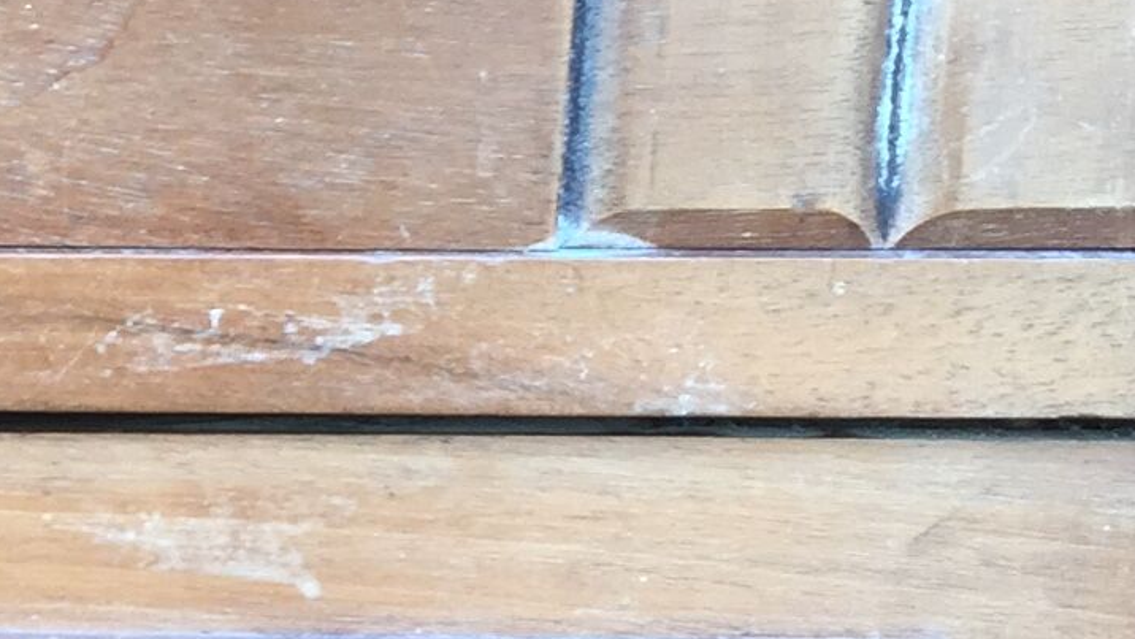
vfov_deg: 8.4
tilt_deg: -15.9
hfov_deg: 14.2
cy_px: 715
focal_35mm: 144
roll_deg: +0.2
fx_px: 4334
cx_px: -450
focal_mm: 4.15
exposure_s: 1/50
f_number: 2.2
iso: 32
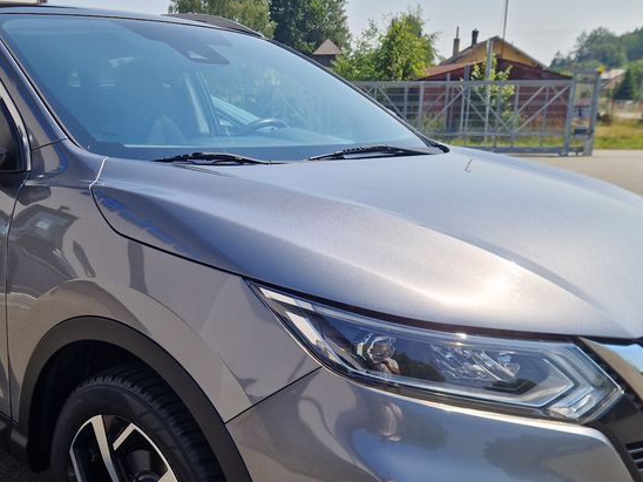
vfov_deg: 33.2
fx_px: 799
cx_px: 238
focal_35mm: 43
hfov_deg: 43.5
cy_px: 340
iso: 50
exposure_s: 1/1228
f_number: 1.8
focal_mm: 5.4
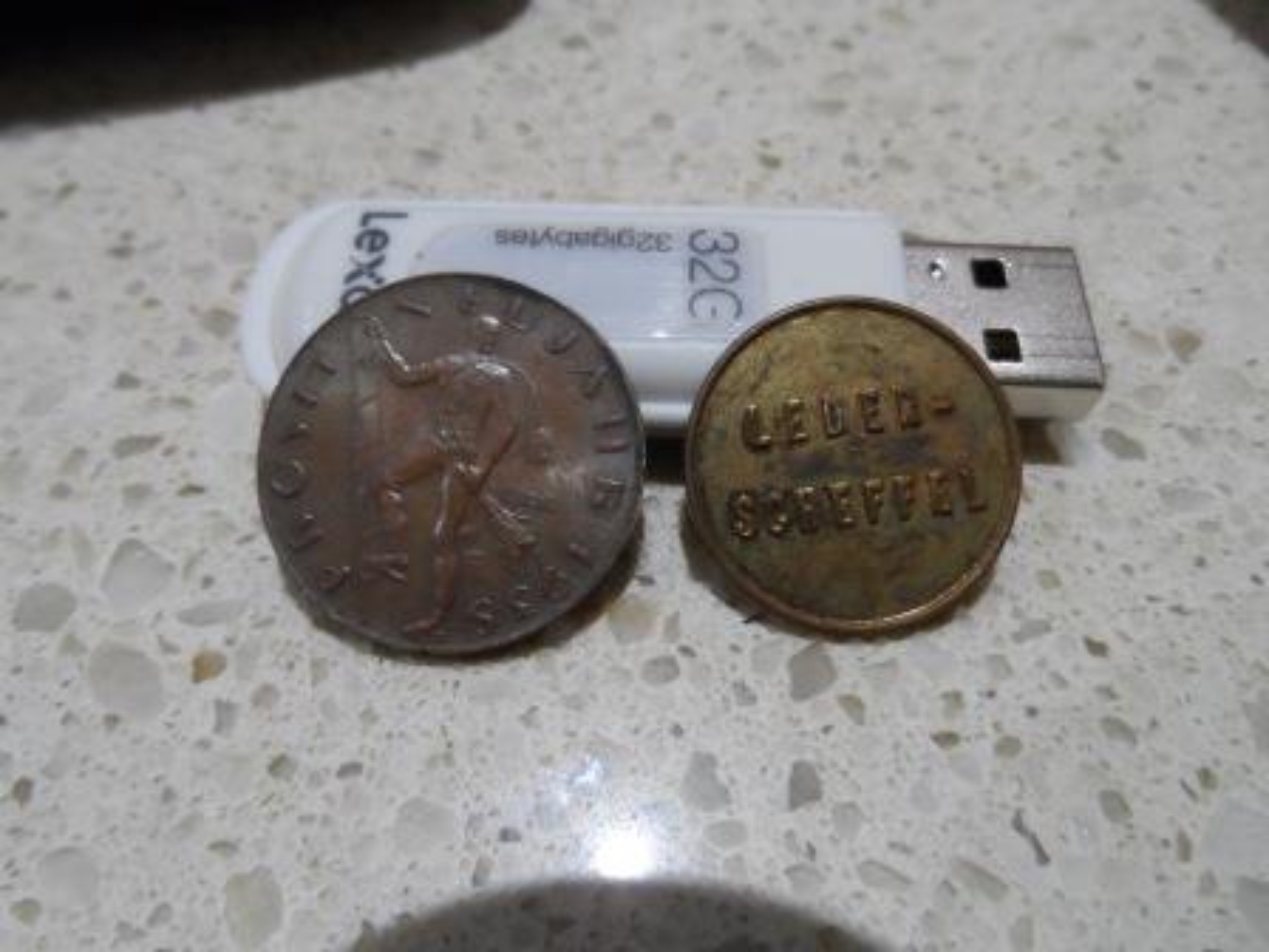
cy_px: 476
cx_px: 634
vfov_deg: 56.8
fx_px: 880
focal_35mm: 24
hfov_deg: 71.6
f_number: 3.2
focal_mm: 4
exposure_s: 1/30
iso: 320
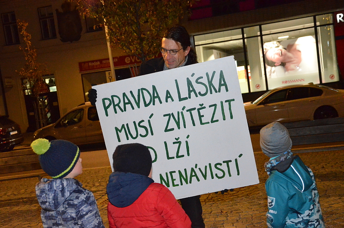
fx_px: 486
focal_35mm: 51
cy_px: 114
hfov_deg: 39.0
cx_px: 172
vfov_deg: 26.4
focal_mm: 34
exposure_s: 1/60
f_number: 4.2
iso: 6400
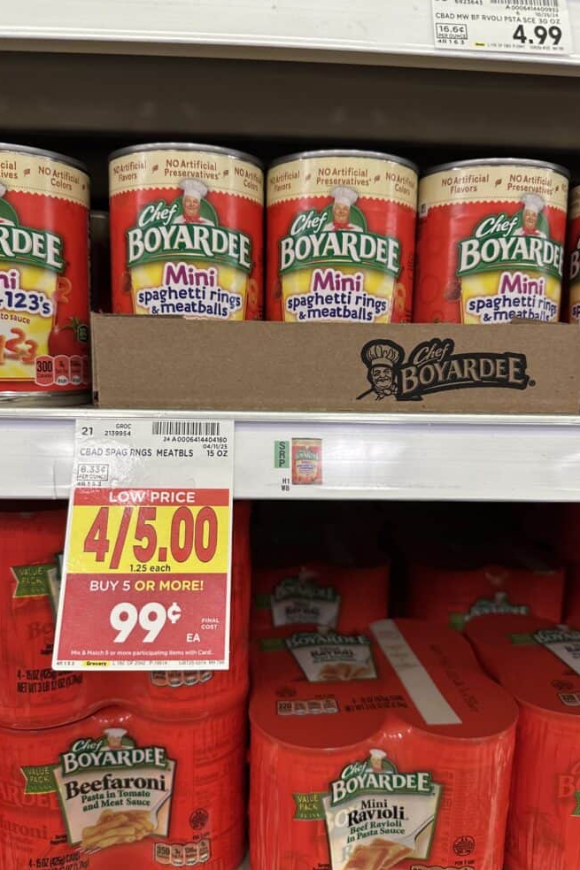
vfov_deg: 69.4
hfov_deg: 49.5
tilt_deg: -7.5
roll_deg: -0.1
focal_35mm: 26
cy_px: 432
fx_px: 629
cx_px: 299
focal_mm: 6.86
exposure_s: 1/61
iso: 200
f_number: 1.78
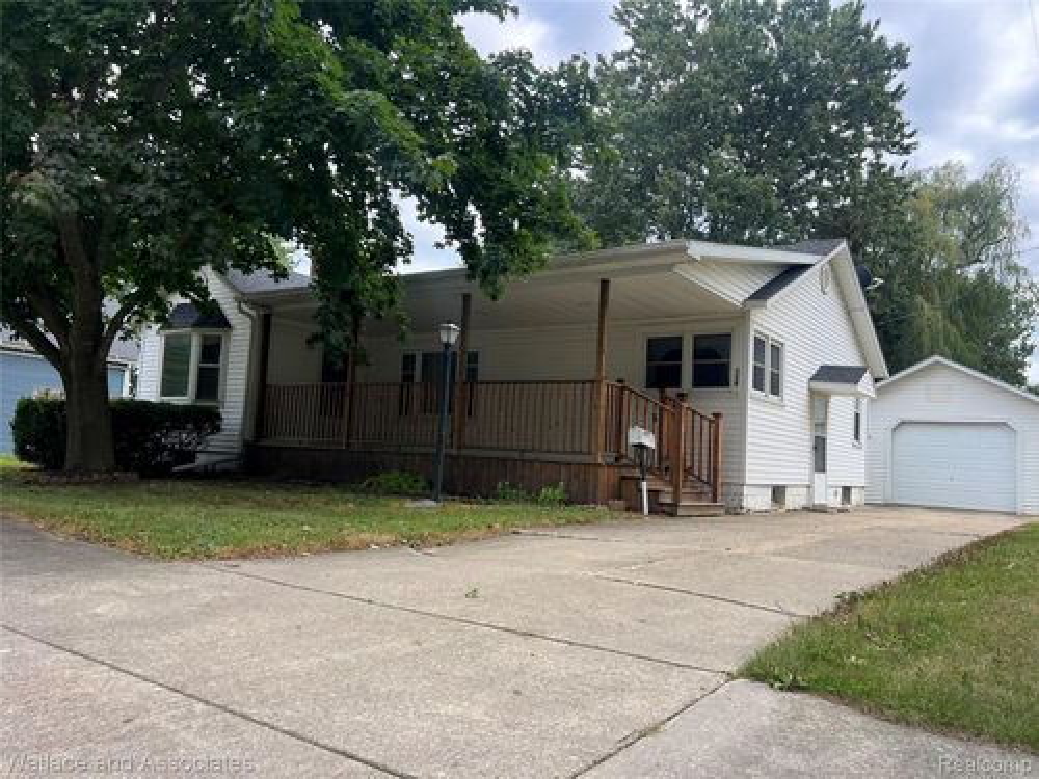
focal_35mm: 26
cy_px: 390
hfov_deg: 67.3
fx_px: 780
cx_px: 520
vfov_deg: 53.1
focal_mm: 5.7
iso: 50
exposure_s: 1/696
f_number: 1.5
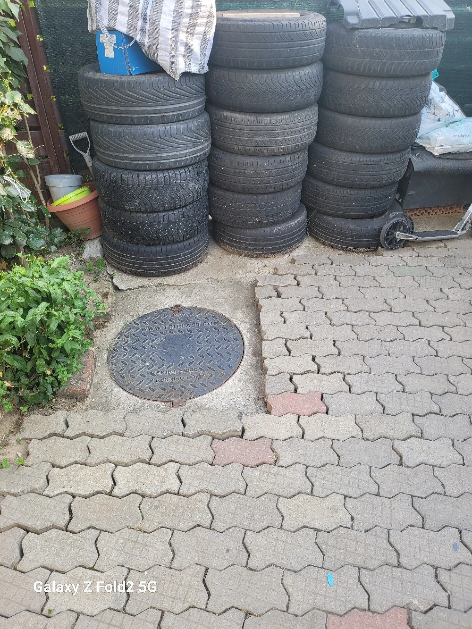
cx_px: 236
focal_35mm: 26
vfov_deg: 67.3
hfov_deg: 53.1
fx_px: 473
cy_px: 314
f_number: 1.8
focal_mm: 5
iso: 50
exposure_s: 1/100
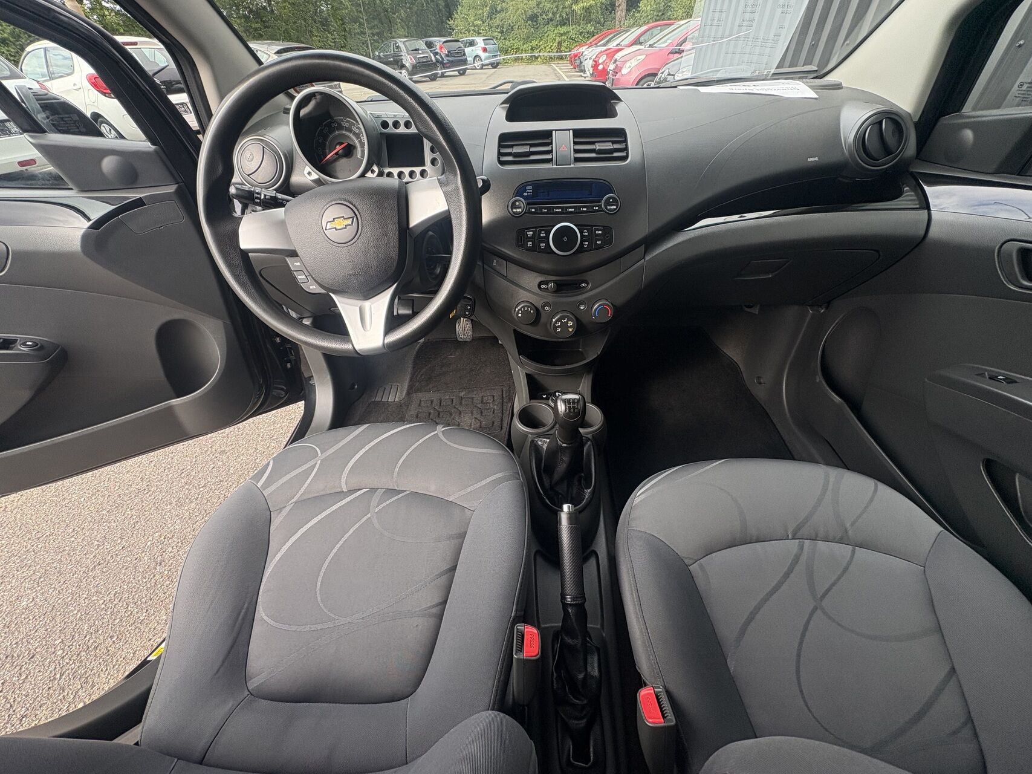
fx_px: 417
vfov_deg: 85.7
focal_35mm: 14
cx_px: 516
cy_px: 387
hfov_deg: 102.1
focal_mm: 2.22
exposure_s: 1/276
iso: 40
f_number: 2.2
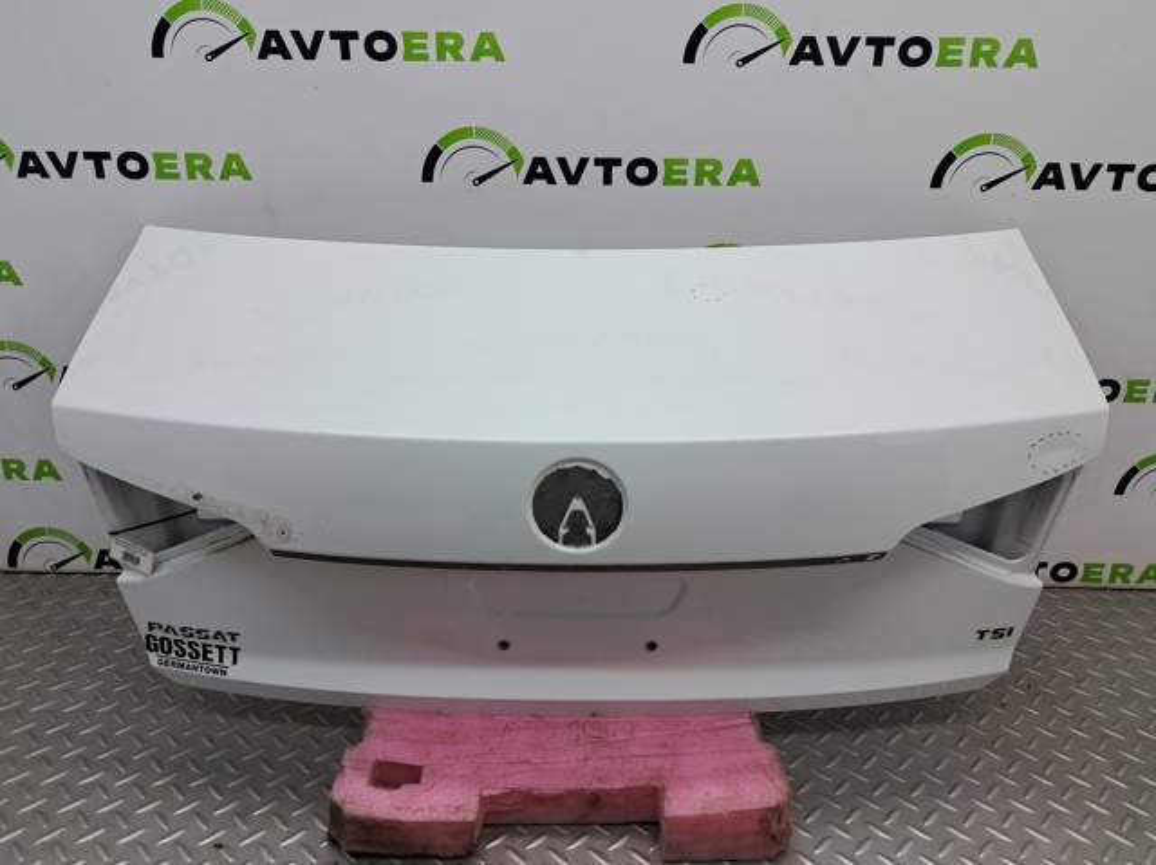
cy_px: 432
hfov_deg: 65.4
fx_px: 901
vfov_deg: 51.3
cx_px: 578
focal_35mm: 27
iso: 50
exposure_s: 1/50
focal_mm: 4
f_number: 1.8
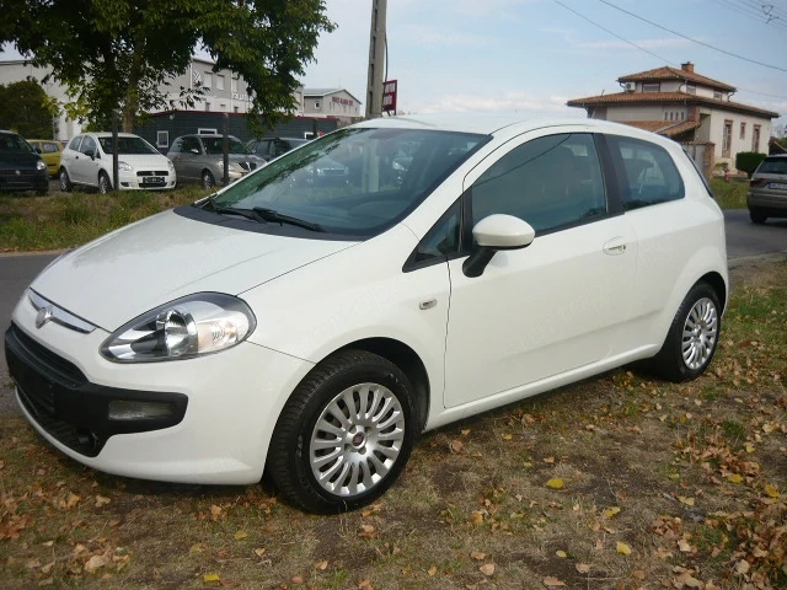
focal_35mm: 33
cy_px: 295
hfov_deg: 55.4
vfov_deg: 42.9
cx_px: 394
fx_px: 750
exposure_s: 1/160
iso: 100
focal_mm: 5.5
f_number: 8
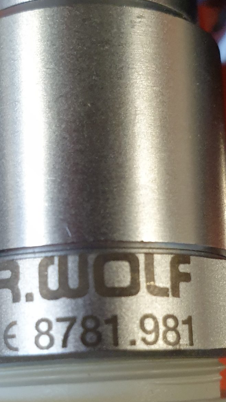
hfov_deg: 19.4
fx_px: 661
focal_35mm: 62
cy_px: 250
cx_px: 82
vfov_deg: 33.7
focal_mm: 4.3
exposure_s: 1/100
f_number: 2.4
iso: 320
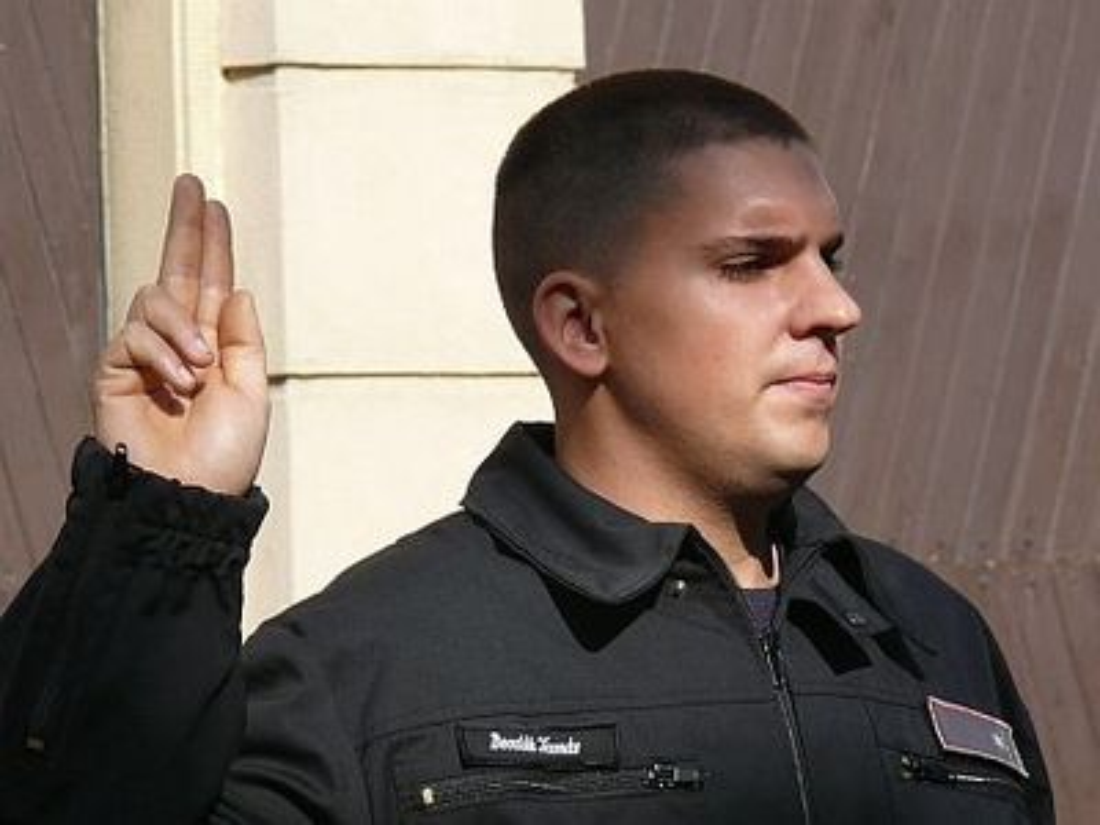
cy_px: 412
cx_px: 550
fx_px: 8993
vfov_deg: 5.3
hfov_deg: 7.0
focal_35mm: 283
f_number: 5.6
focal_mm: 33.6
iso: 100
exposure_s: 1/400
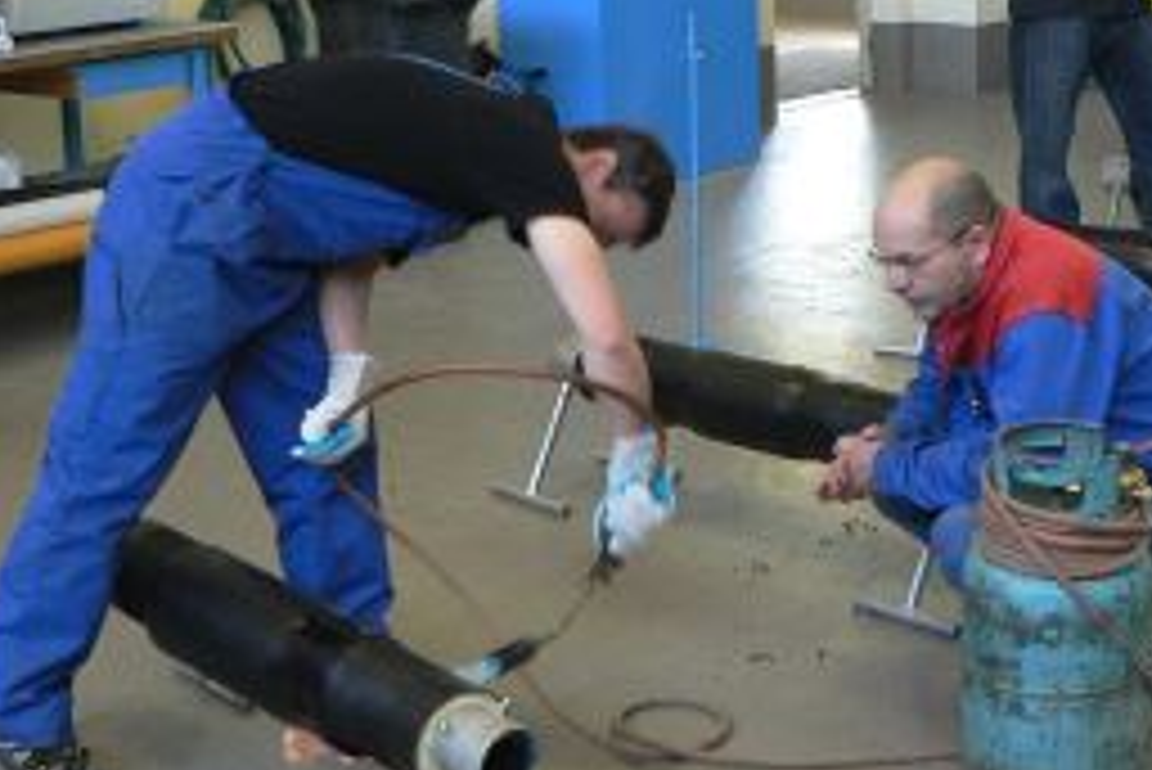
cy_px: 259
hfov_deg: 27.6
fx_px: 2337
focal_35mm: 73
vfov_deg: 18.6
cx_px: 742
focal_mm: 6
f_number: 2.8
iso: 200
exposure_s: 1/30
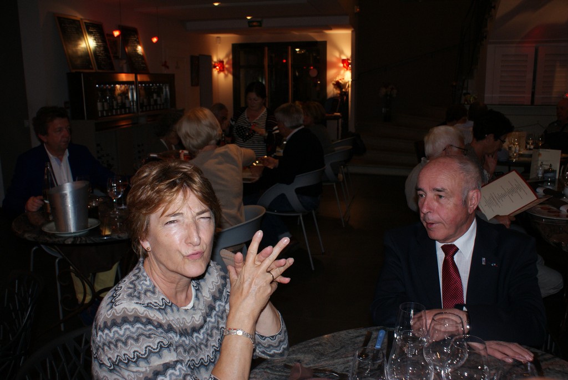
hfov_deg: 61.9
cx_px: 284
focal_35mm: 30
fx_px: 474
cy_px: 190
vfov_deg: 43.7
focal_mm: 20
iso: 400
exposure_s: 1/60
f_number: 5.6
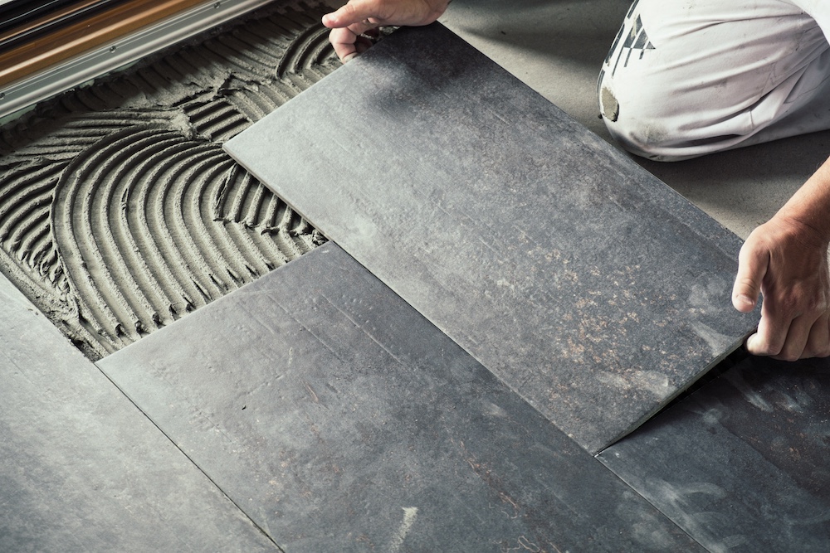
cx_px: 415
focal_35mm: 83
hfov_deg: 24.5
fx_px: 1914
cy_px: 276
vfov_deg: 16.5
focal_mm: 55
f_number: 4
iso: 640
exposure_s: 1/60
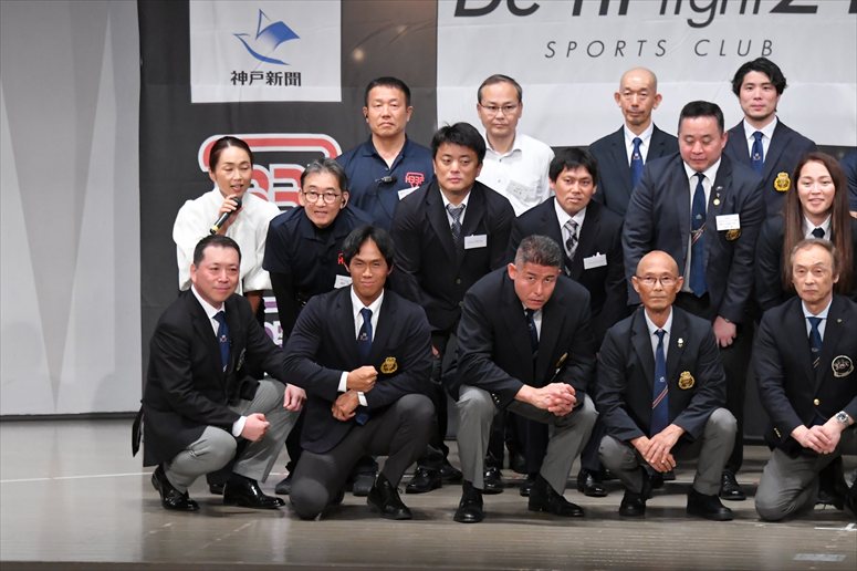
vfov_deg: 7.5
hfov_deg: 11.2
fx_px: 4354
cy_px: 286
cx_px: 428
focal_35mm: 183
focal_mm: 122
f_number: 5.6
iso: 6400
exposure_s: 1/400
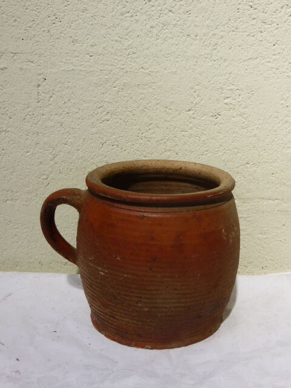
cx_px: 146
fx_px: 527
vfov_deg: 40.4
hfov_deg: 30.9
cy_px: 194
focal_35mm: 47
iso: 100
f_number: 4.2
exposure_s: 1/60
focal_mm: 8.5
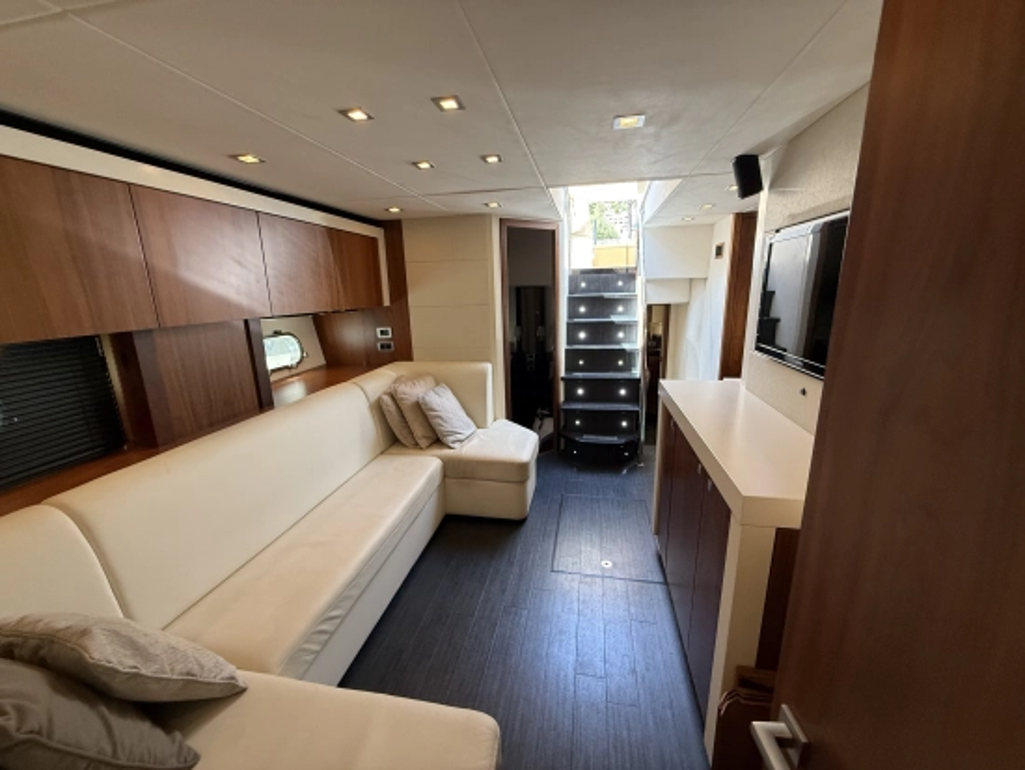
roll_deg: +2.0
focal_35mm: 14
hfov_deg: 102.0
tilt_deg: -12.3
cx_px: 512
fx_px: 415
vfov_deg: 85.7
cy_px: 385
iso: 250
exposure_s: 1/99
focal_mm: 2.22
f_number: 2.2
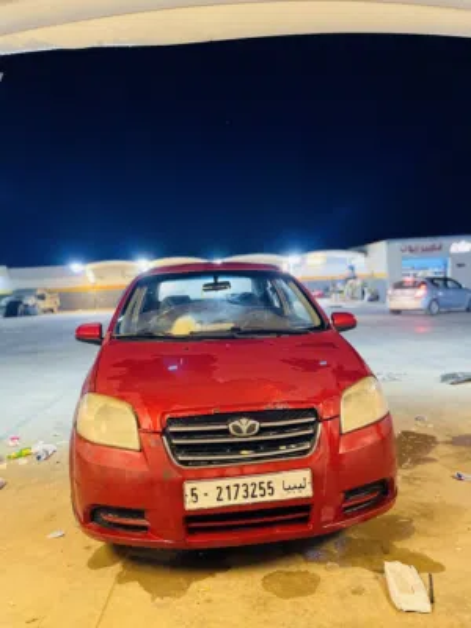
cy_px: 314
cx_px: 236
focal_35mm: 26
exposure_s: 1/50
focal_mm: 4.2
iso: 500
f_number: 1.6
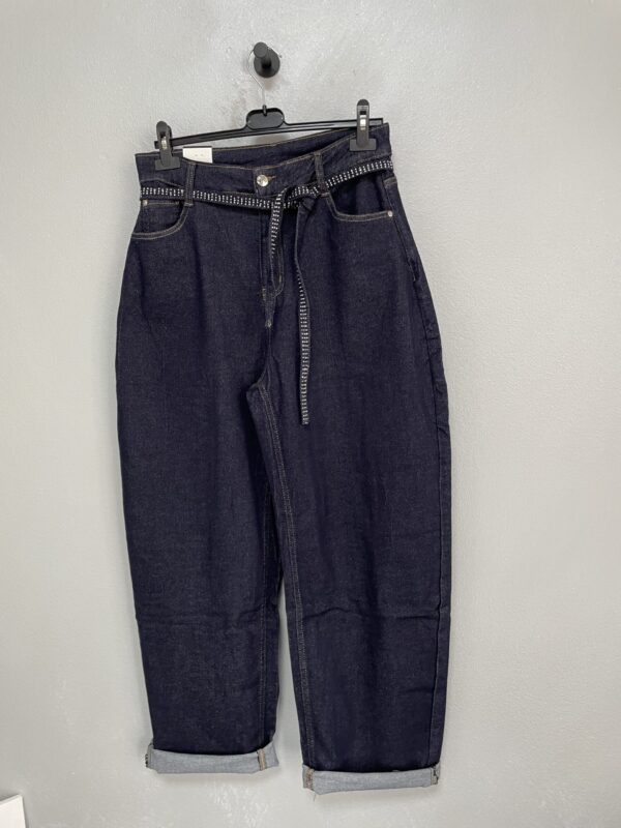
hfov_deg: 53.1
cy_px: 414
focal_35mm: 26
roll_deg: +2.5
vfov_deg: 67.3
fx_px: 622
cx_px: 310
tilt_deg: -8.4
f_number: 1.6
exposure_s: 1/50
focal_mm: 4.2
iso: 80
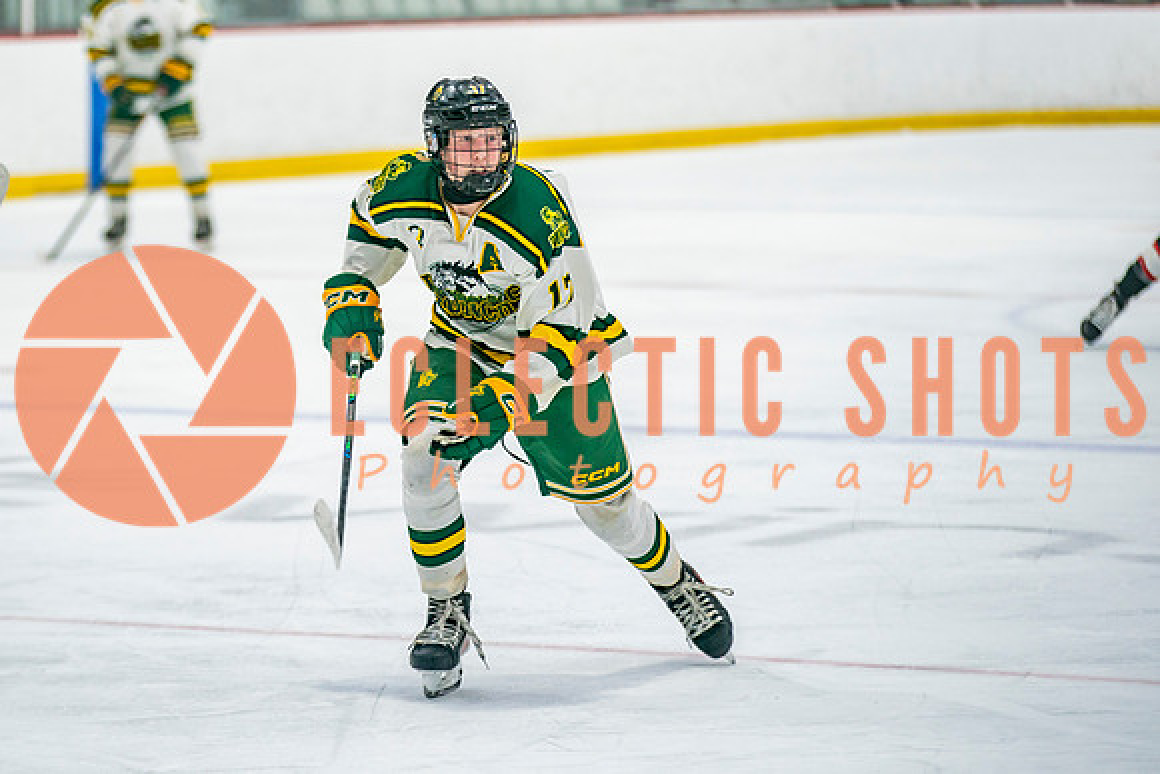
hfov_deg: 10.3
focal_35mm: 200
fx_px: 6433
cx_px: 431
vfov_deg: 6.9
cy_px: 251
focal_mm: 142
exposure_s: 1/640
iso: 640
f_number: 2.8
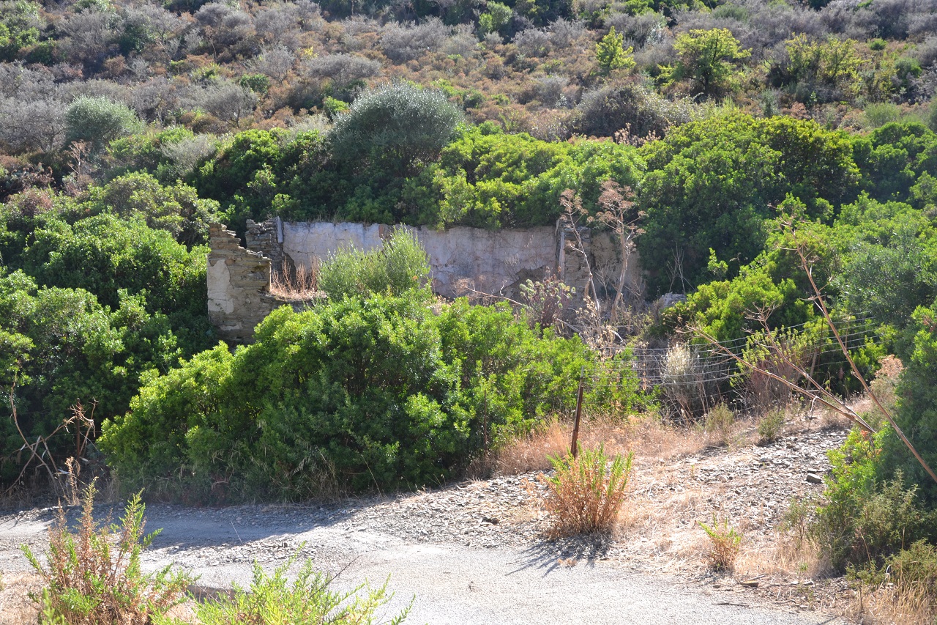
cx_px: 468
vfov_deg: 34.2
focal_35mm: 39
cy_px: 312
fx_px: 1015
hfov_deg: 49.6
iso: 280
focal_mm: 26
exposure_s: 1/125
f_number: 5.6
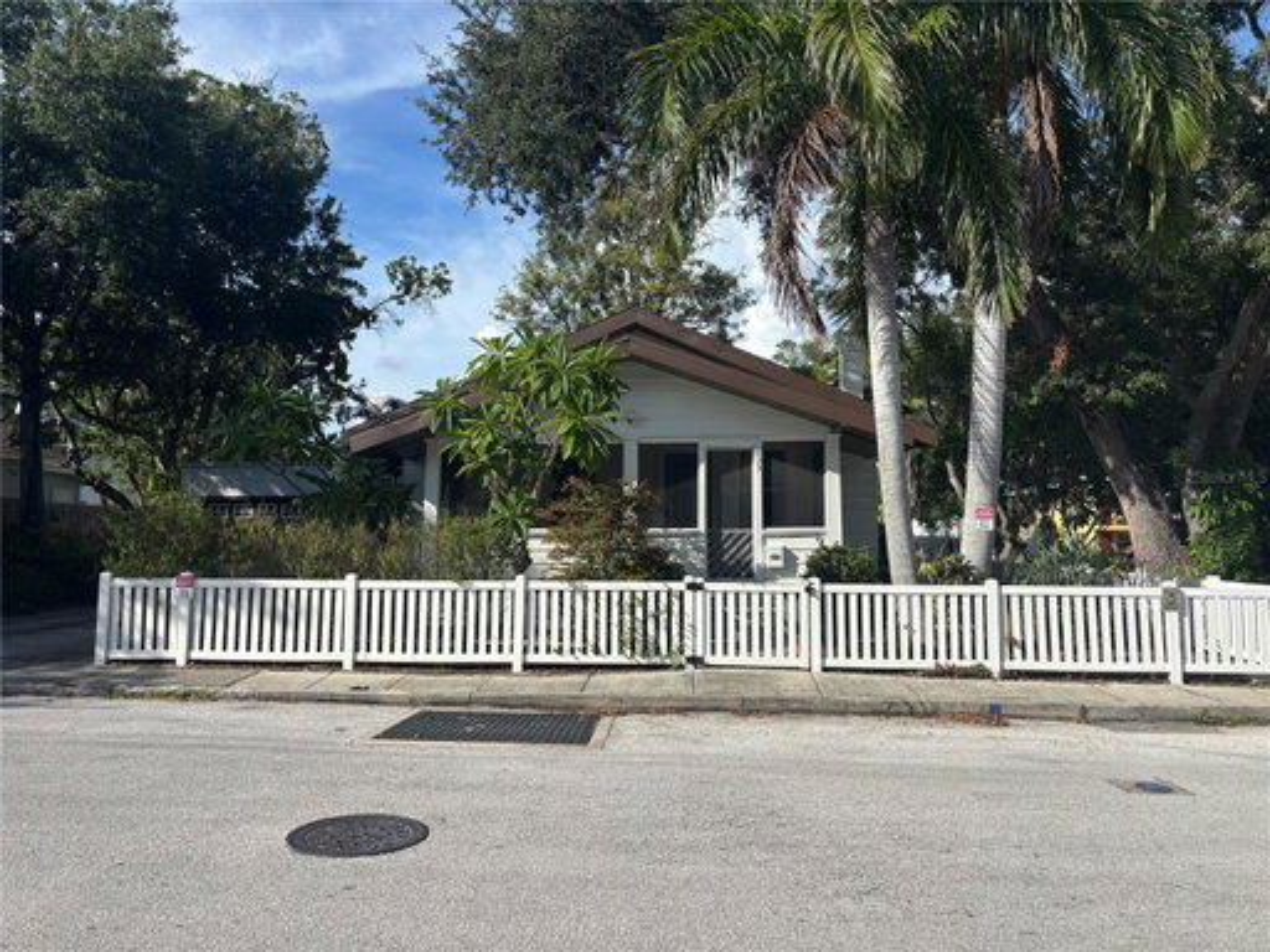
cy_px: 476
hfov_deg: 67.3
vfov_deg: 53.1
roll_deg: +0.1
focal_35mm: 26
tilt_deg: +3.1
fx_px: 954
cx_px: 635
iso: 50
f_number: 1.6
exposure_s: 1/4255
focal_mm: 5.96
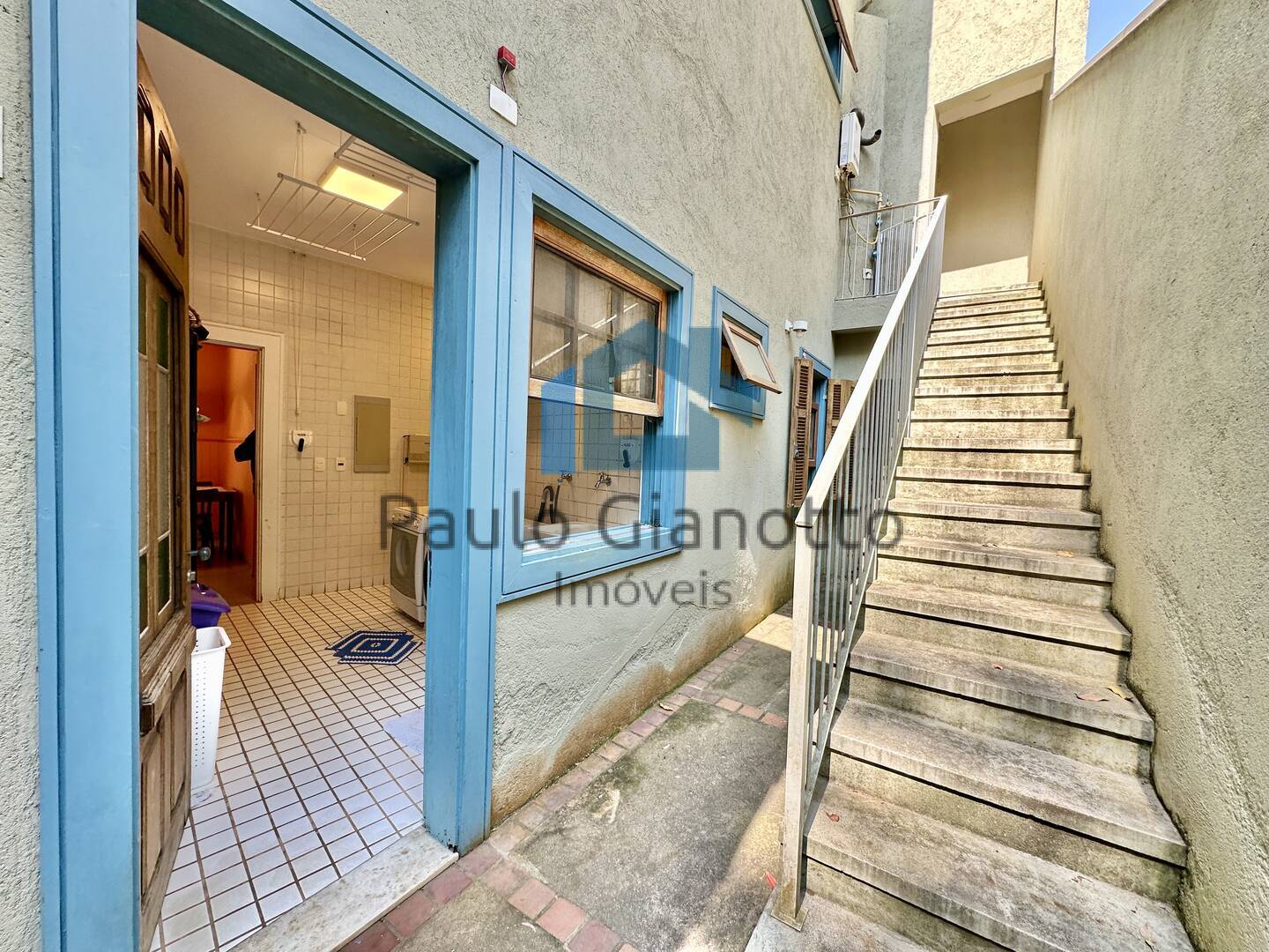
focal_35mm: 14
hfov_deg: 102.1
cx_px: 634
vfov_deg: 85.7
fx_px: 513
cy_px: 476
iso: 40
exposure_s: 1/145
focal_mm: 2.22
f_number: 2.2
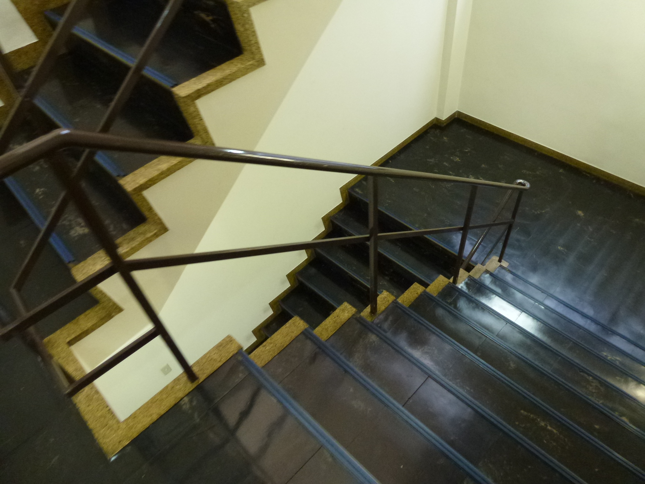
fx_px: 447
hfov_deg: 71.6
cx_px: 322
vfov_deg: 56.8
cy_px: 242
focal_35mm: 24
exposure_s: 1/15
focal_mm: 4.3
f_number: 3.3
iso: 400
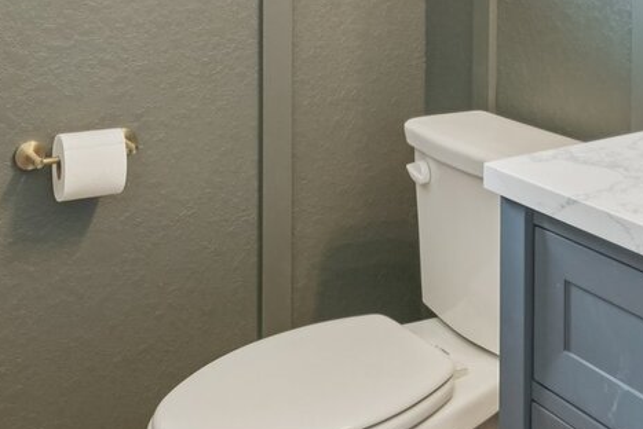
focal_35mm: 52
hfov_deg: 36.6
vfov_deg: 23.7
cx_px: 533
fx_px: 929
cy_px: -85
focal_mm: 15
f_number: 9
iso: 800
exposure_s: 1/15
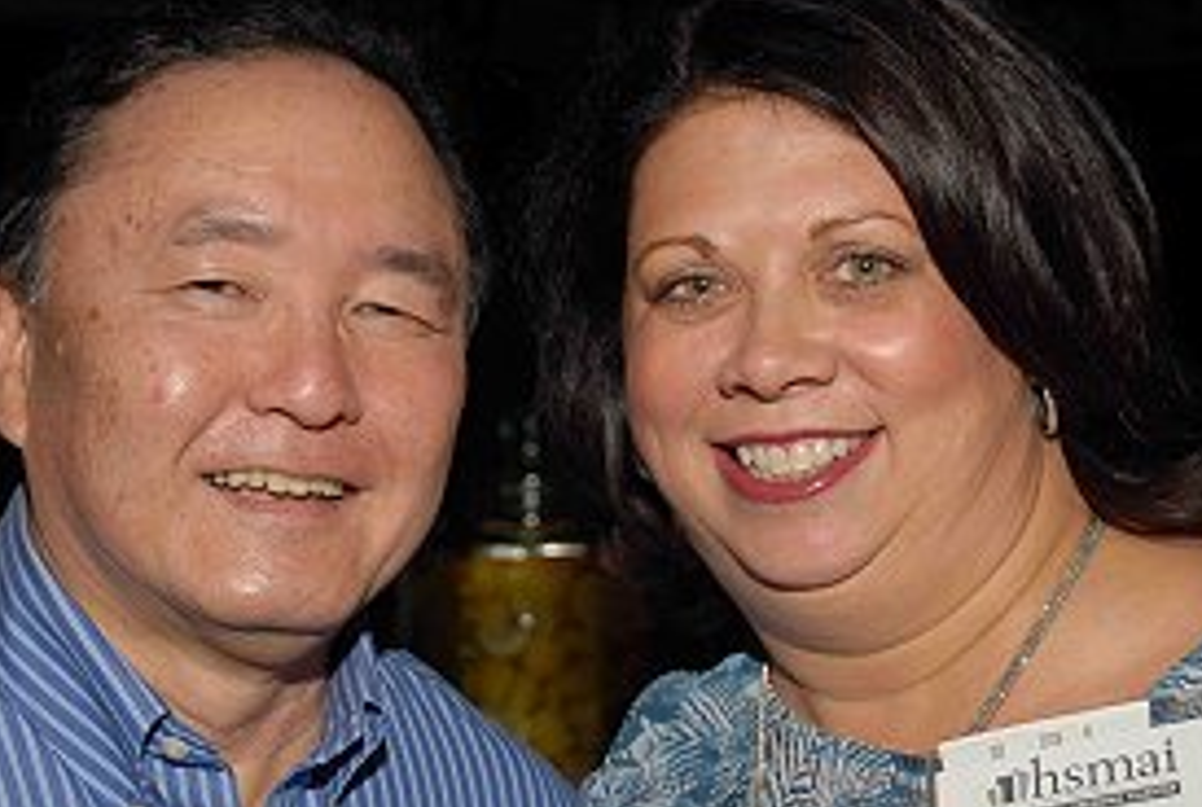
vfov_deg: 13.1
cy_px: 399
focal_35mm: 105
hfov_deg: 19.4
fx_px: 3513
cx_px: 518
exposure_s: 1/250
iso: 100
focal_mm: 48
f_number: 5.6
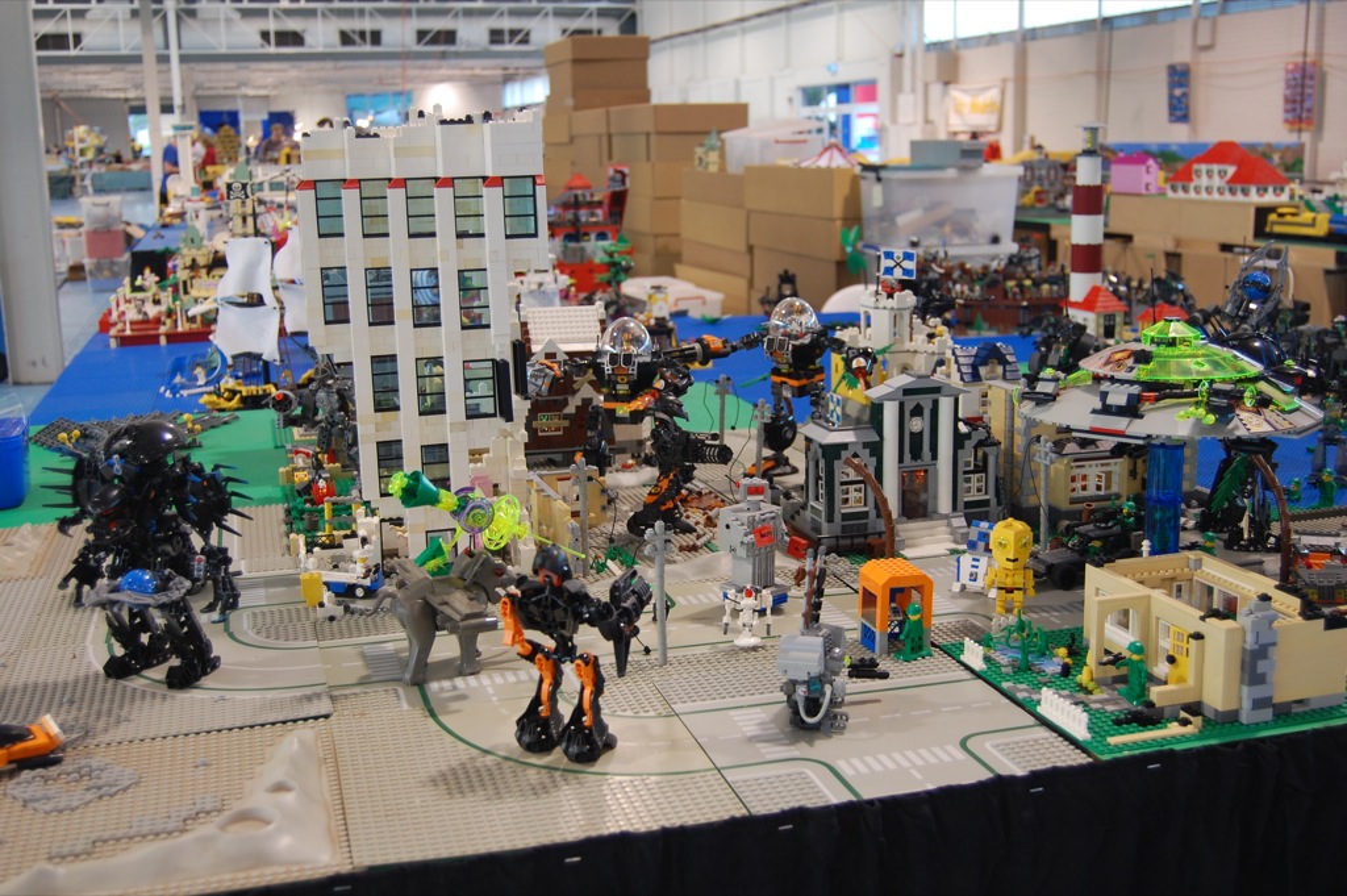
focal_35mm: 39
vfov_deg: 34.2
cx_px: 674
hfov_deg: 49.6
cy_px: 448
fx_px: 1458
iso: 400
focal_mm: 26
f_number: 4.2
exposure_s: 1/8
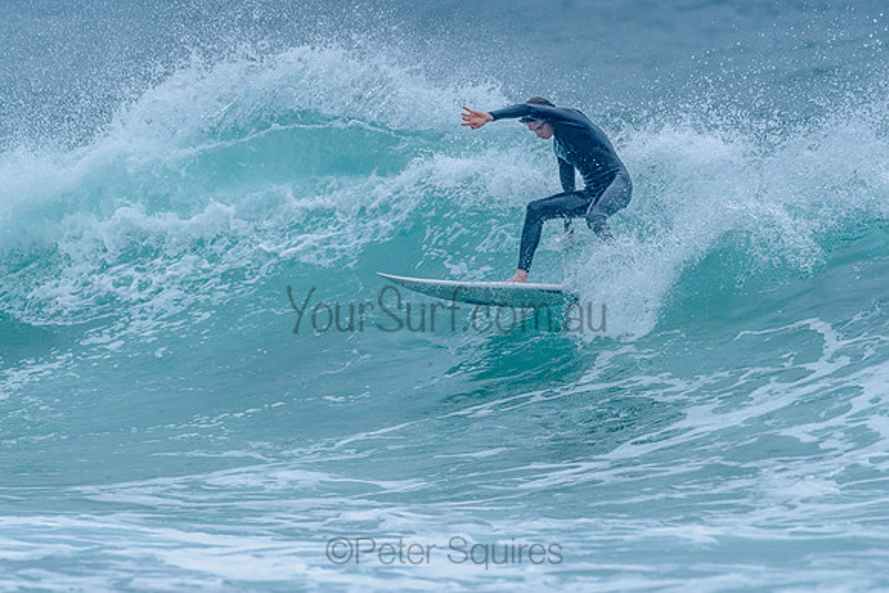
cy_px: 256
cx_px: 467
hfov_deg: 3.3
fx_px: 15505
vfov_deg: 2.2
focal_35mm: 628
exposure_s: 1/2000
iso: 800
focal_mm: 500
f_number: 5.6
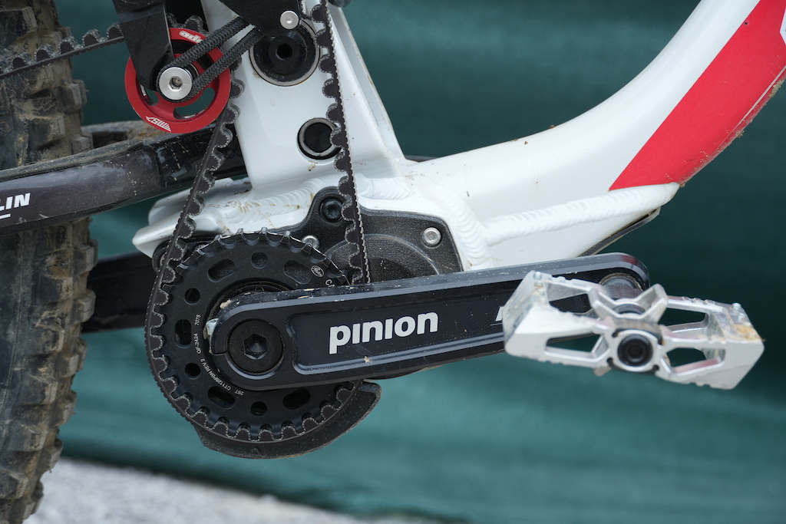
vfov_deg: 14.3
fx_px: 2096
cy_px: 262
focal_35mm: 96
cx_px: 393
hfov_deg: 21.2
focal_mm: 64
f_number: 5.6
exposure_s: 1/100
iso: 125
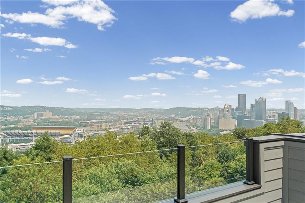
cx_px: 152
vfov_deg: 46.4
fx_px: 237
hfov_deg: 65.5
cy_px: 102
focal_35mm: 28
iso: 500
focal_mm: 28
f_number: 8
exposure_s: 1/160
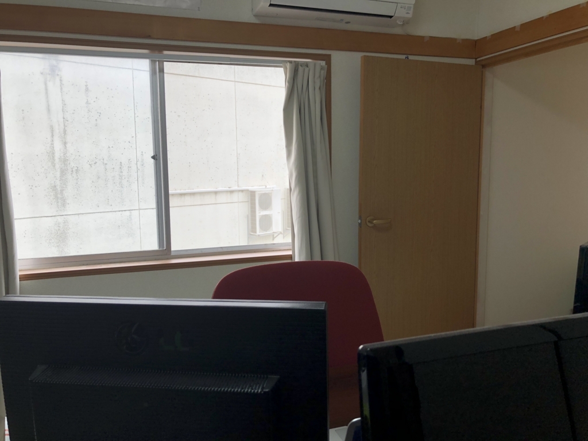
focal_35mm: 28
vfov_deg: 49.7
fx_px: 476
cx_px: 294
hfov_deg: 63.4
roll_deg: +1.1
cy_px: 220
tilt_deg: -7.2
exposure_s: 1/131
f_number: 1.8
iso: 20
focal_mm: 4
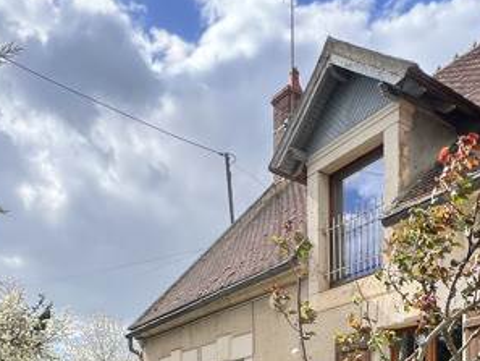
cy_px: 450
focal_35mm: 35
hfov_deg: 52.5
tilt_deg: -1.7
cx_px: 210
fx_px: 486
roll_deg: +0.5
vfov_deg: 32.4
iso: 32
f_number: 1.8
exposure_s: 1/943
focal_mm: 1.57
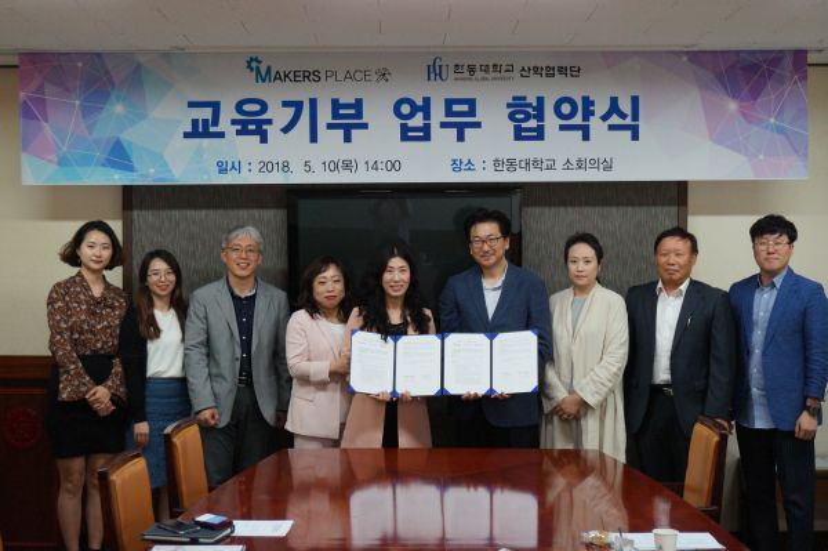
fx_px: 1172
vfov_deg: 26.4
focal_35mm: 51
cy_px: 276
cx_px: 414
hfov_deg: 38.9
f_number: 5
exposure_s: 1/160
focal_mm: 34
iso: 1600
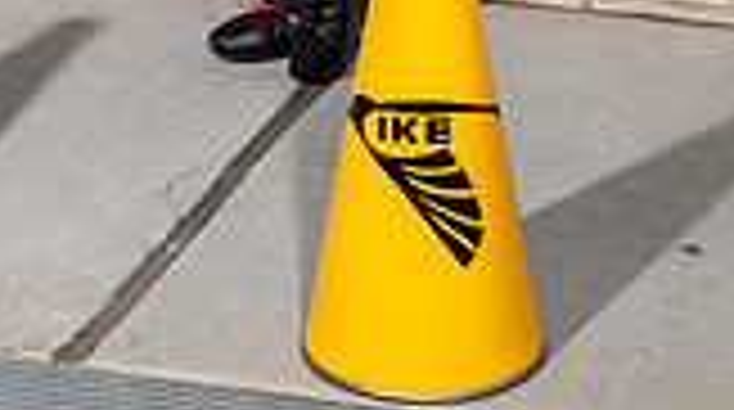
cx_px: 338
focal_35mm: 145
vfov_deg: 7.8
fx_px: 2817
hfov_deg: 14.8
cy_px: -514
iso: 100
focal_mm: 50
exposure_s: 1/320
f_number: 7.1
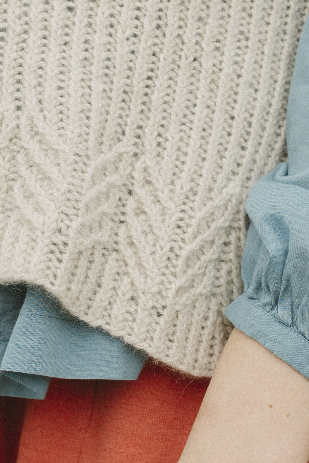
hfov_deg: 7.2
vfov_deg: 10.8
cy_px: 200
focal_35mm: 191
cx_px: 51
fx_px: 2459
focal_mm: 50
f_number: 2.5
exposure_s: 1/5000
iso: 250
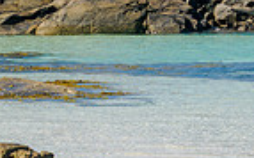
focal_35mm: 282
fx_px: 1950
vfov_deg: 4.6
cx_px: 469
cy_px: 4
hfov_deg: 7.2
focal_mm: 32
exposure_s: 1/320
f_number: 7.1
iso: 400
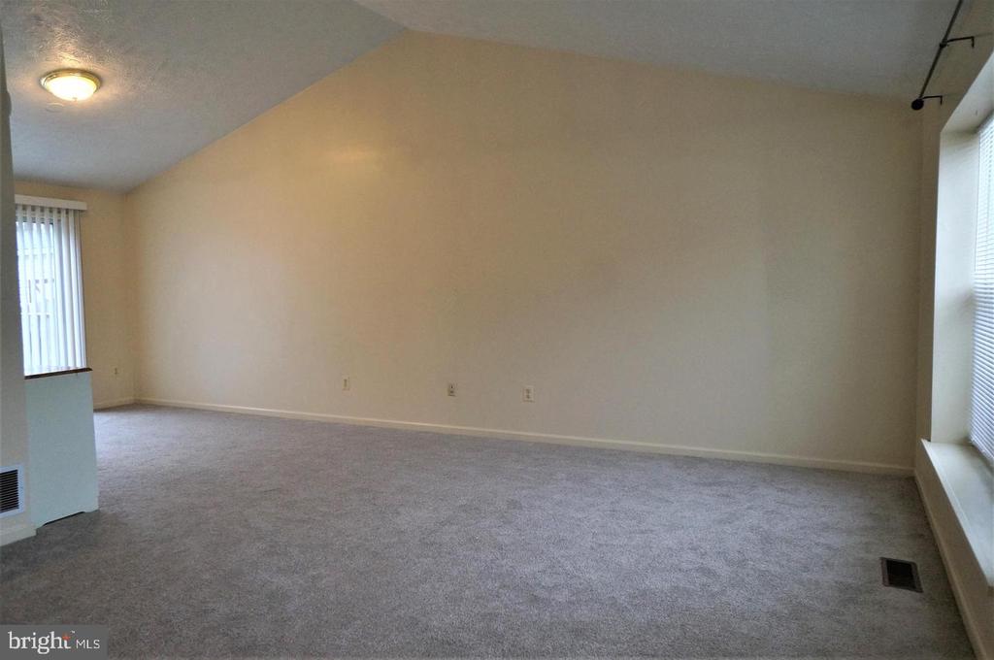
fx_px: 662
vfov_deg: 53.0
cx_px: 497
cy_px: 330
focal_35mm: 24
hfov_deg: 73.8
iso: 1000
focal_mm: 16
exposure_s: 1/160
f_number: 4
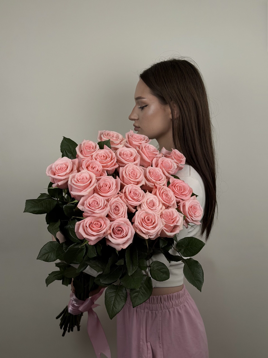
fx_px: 495
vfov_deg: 39.7
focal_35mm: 48
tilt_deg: -7.1
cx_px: 134
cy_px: 179
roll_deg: -0.3
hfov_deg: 30.3
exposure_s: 1/687
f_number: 1.78
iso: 64
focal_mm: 6.76
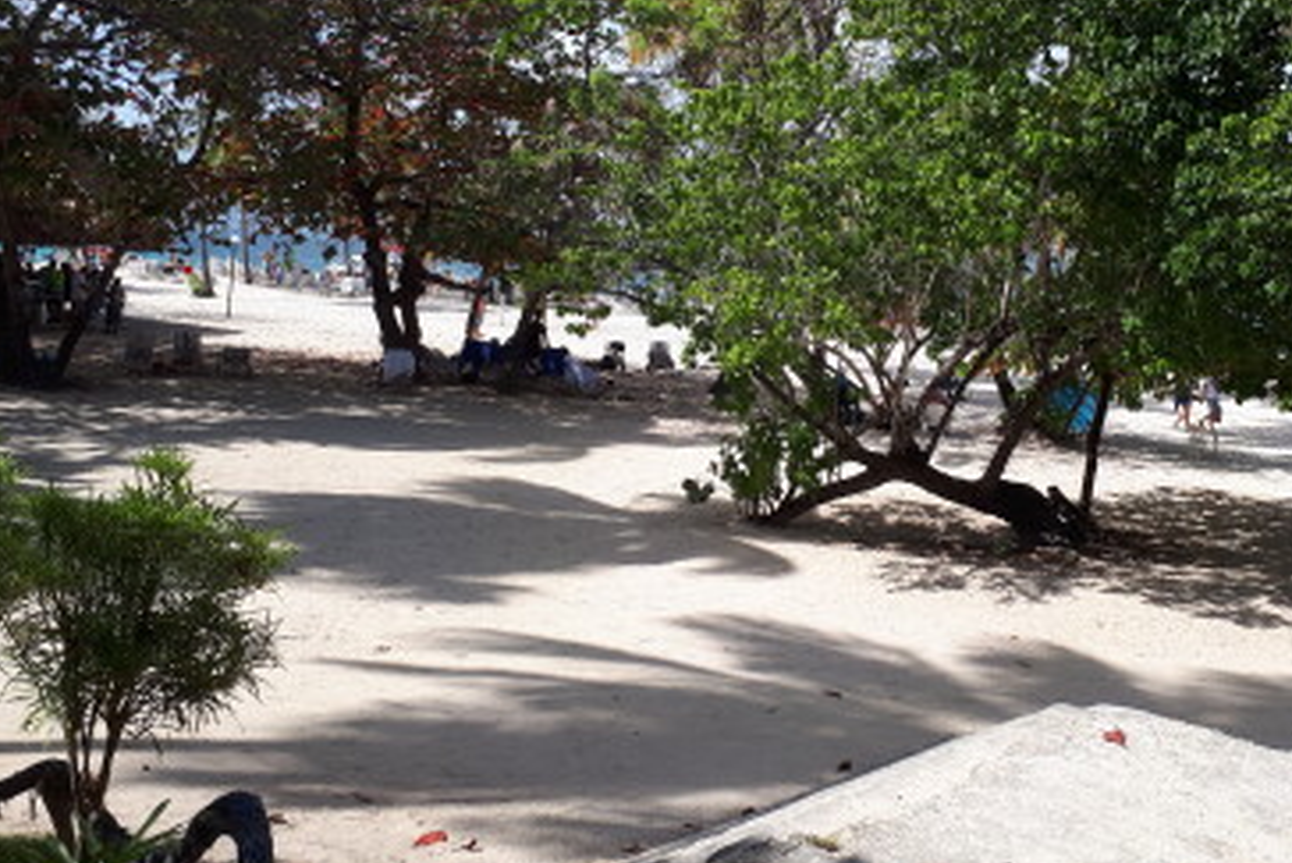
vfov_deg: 35.9
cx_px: 781
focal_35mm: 37
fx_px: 1328
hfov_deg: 51.5
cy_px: 391
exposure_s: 1/1211
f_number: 1.9
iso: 40
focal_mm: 3.6
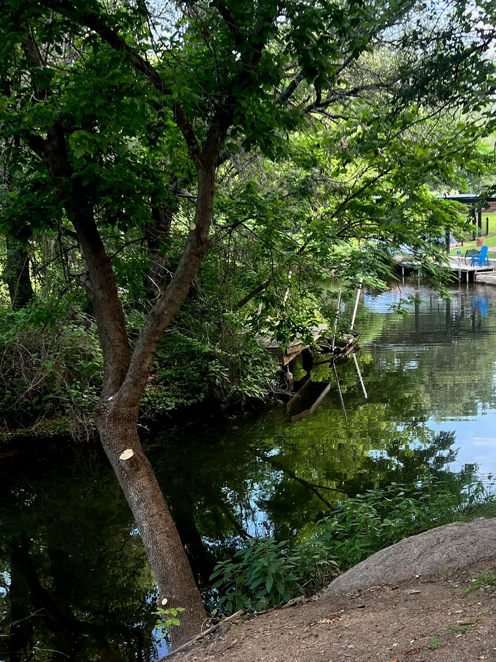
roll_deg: +1.0
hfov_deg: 30.7
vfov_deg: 40.8
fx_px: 879
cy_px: 431
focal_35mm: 46
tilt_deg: -15.8
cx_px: 397
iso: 40
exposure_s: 1/121
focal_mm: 5.7
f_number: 1.5
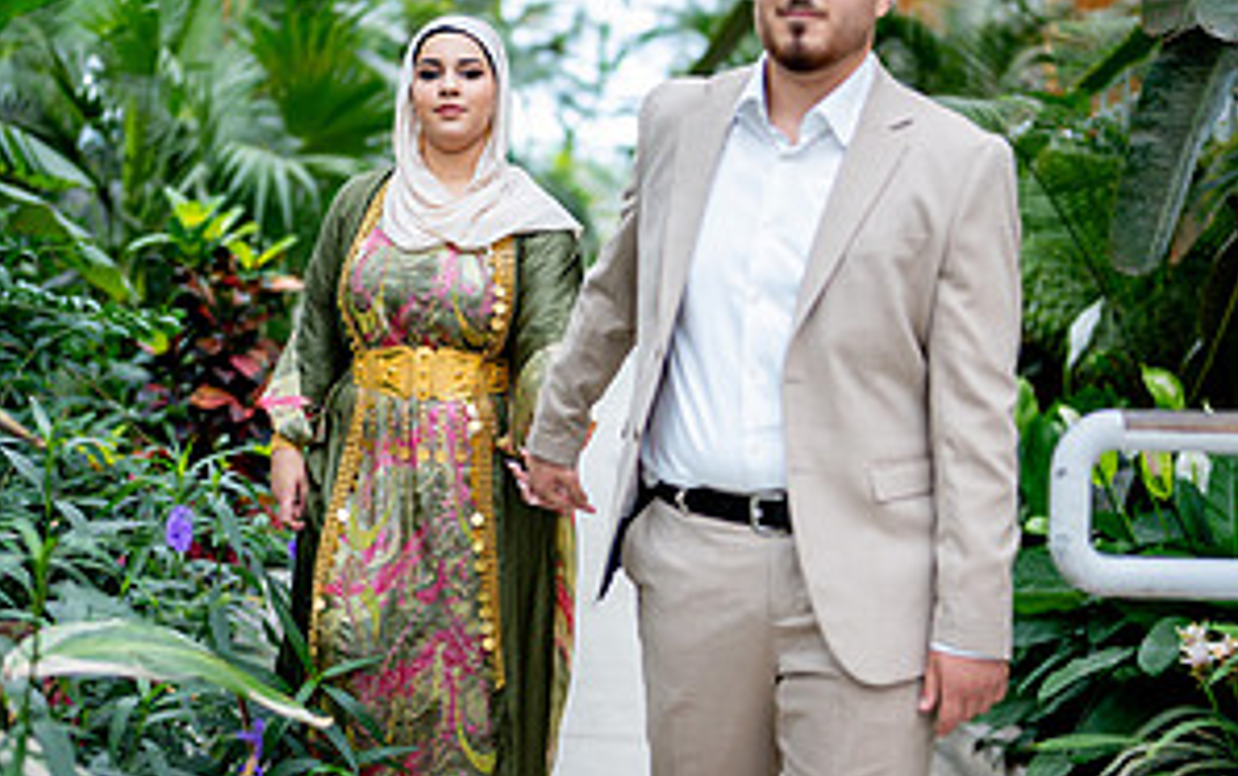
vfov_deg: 24.0
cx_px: 621
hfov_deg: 37.5
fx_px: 1823
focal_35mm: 54
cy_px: 388
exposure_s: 1/800
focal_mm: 35
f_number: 1.2
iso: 200
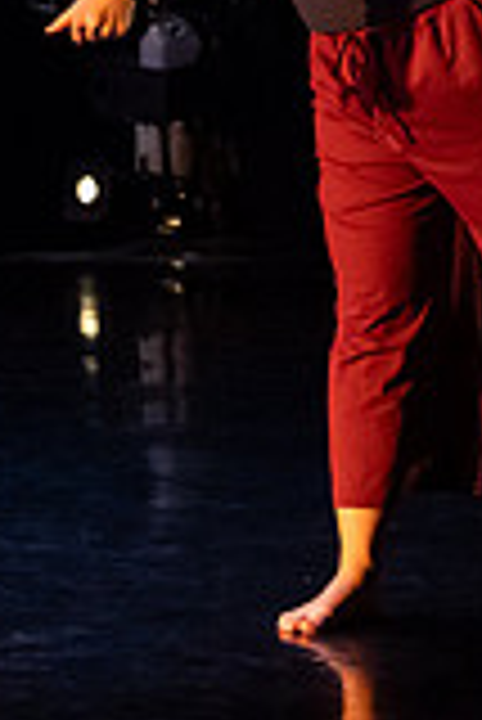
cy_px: -133
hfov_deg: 4.9
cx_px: -779
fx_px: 5450
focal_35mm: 272
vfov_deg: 7.5
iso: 4000
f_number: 4.5
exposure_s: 1/400
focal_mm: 75
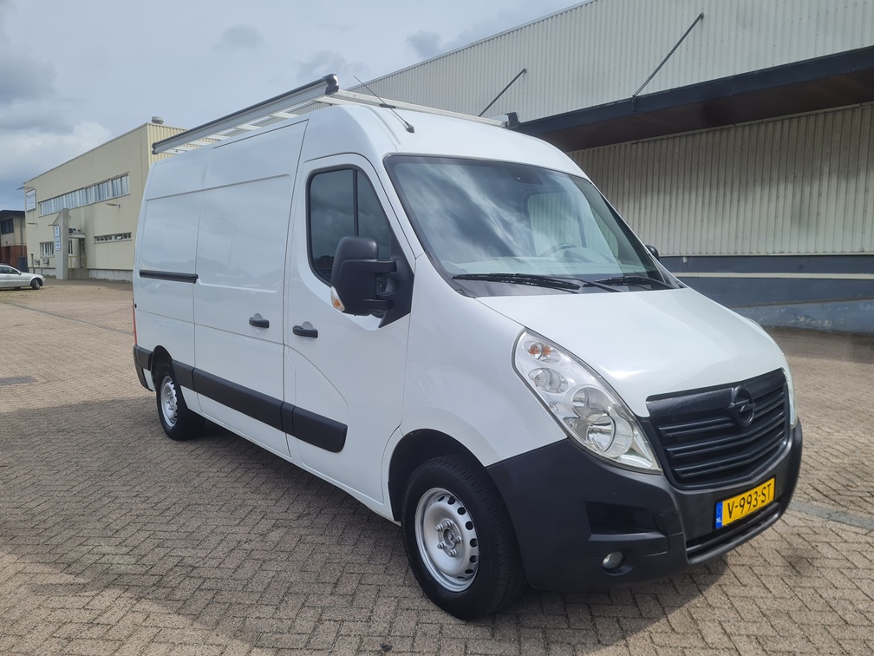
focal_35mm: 26
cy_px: 328
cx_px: 437
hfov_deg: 67.3
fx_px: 656
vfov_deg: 53.1
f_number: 1.8
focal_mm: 5.4
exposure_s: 1/3160
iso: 50
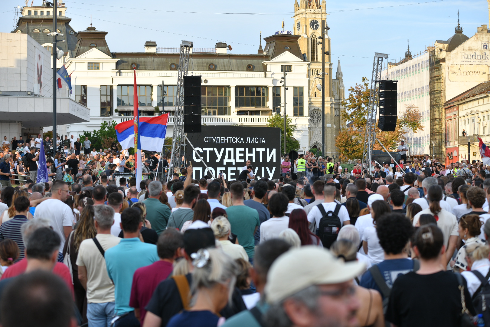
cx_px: 245
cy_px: 164
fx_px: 953
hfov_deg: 28.8
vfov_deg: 19.5
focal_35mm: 70
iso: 200
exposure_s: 1/400
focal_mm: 70
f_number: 4
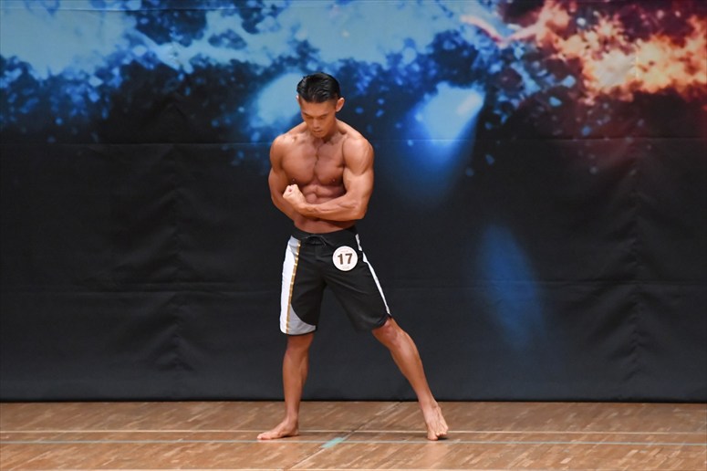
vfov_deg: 4.4
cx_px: 354
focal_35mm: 315
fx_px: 6183
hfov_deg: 6.5
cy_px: 236
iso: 8000
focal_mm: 210
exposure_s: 1/400
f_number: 5.6
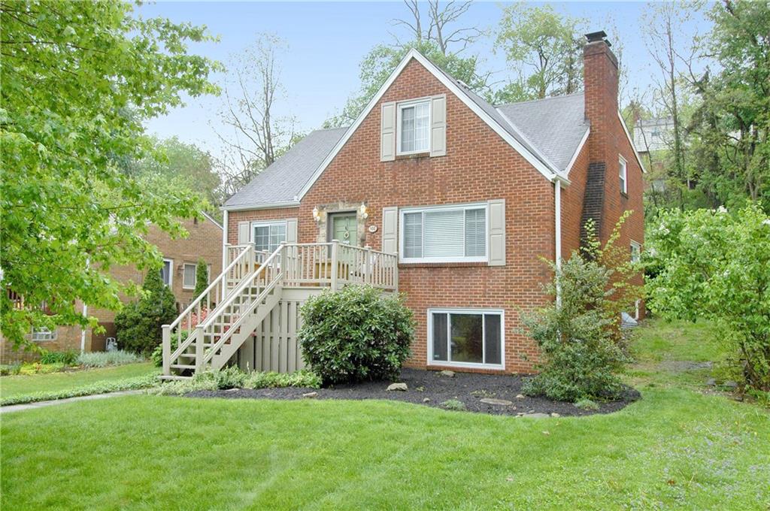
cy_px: 256
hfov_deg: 62.0
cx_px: 385
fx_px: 641
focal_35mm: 30
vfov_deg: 43.5
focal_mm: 20
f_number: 7.1
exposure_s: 1/60
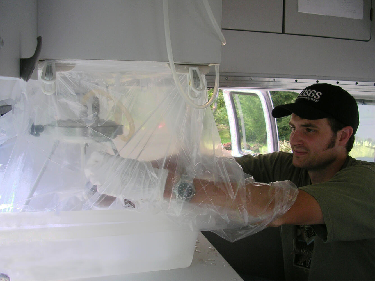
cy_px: 140
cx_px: 188
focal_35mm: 38
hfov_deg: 49.0
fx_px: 412
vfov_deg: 37.7
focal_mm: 5.8
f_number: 2.8
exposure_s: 1/142
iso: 50
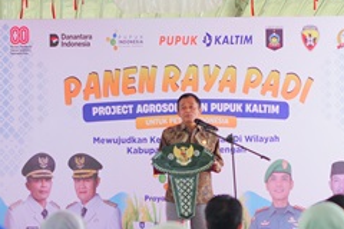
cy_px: 178
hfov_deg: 12.3
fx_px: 1596
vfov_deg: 8.2
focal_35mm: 167
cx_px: 179
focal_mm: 50
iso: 100
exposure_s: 1/1300
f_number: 1.8
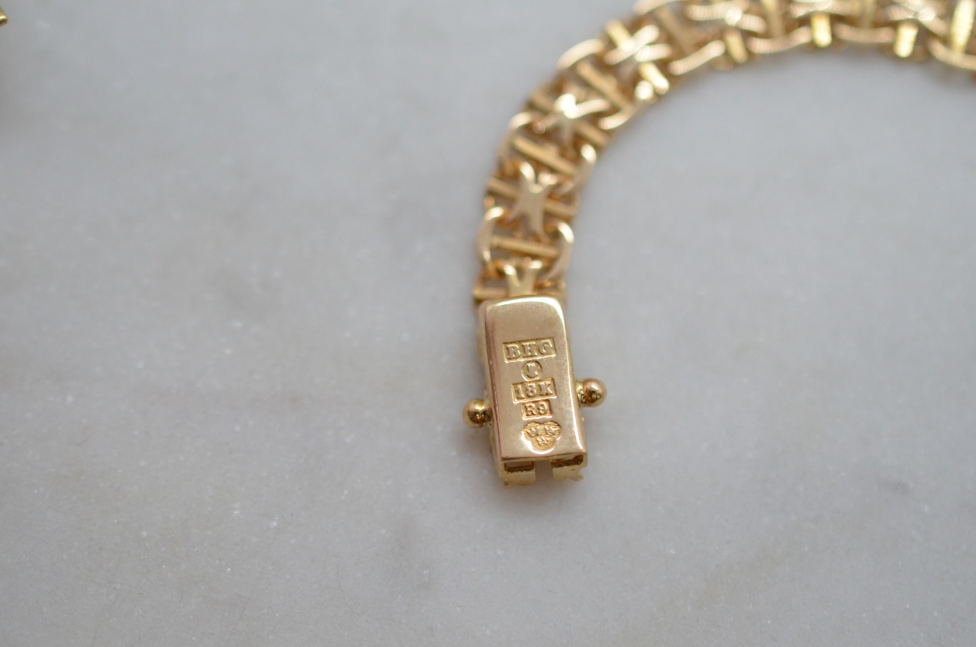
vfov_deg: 22.5
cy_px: 324
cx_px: 488
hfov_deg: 33.5
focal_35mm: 60
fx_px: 1623
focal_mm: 40
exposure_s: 1/2000
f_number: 4
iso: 2500
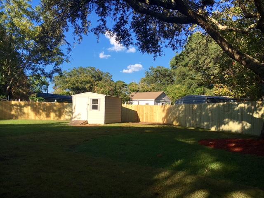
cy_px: 99
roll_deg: -0.3
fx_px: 221
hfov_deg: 61.7
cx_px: 132
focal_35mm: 29
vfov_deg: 48.2
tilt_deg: +2.9
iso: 25
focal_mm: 4.15
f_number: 2.2
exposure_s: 1/950
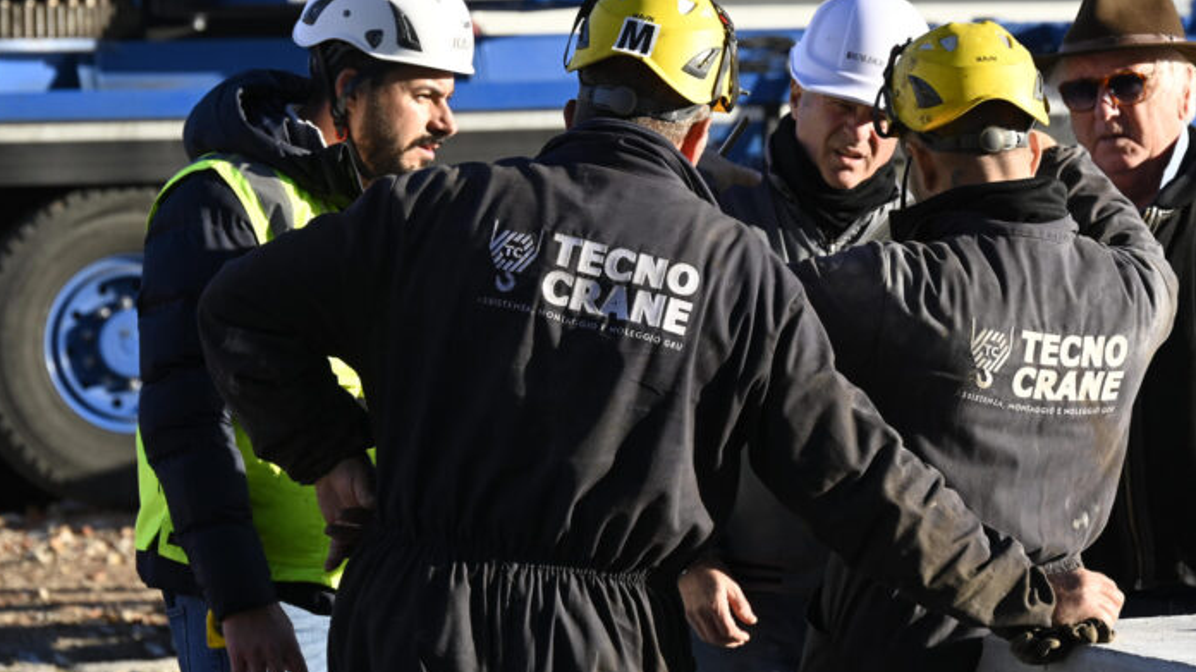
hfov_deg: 12.8
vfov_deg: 7.2
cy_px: 186
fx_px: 5326
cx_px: 749
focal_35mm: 168
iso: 500
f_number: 8
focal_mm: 120
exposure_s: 1/640
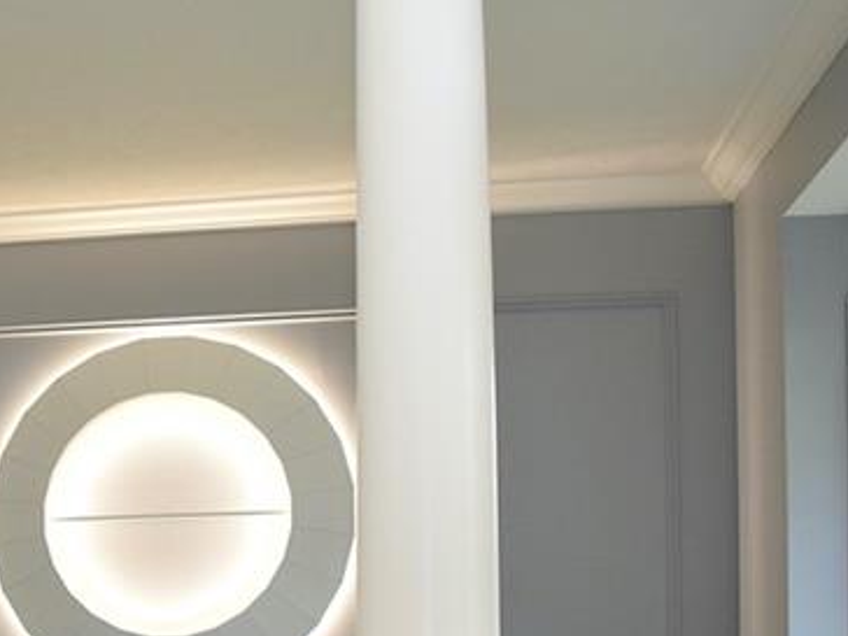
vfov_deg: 19.3
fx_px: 1788
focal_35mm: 73
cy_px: 713
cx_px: -193
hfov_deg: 24.0
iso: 800
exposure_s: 1/100
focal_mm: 18
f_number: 5
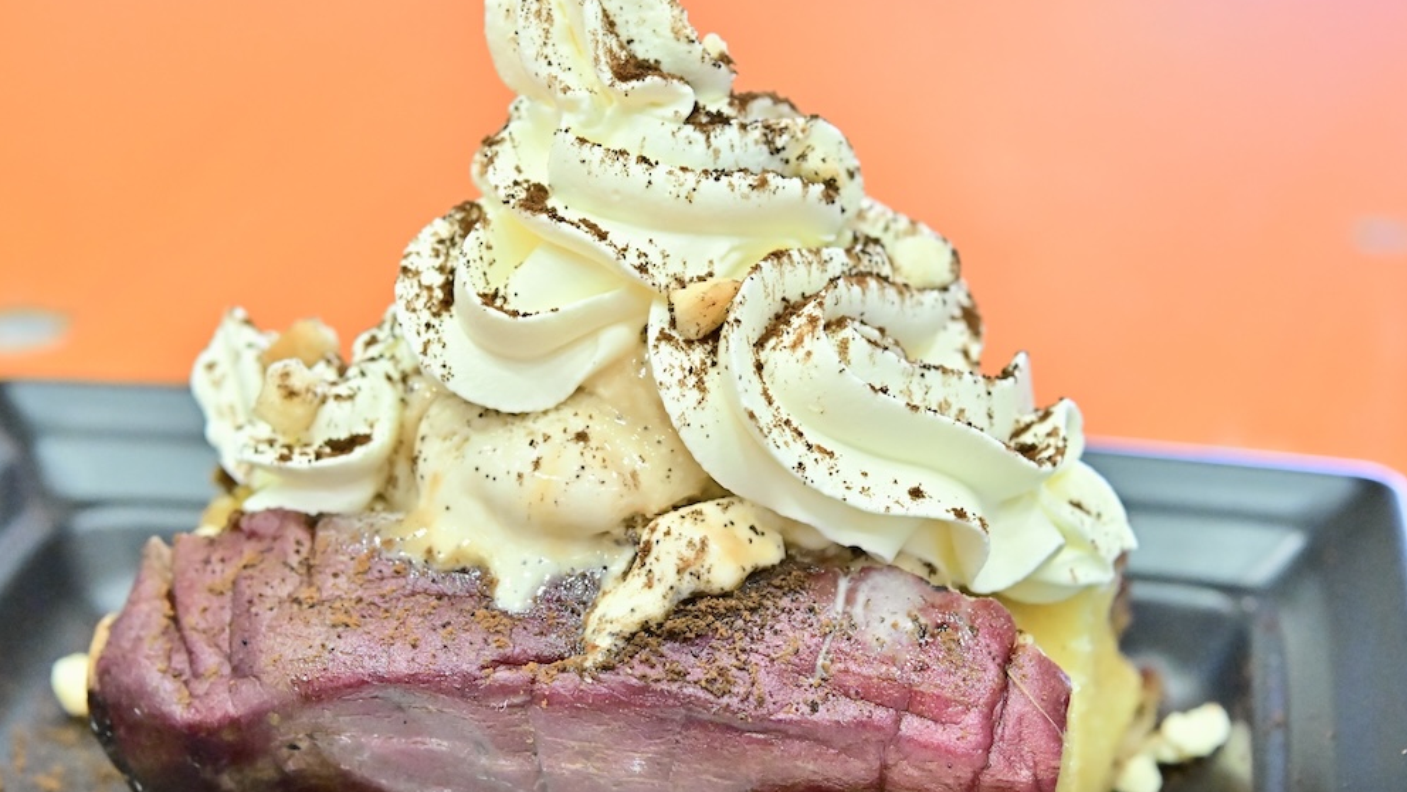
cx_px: 708
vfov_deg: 12.7
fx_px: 3544
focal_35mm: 95
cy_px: 386
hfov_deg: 22.5
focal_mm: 60
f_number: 5.6
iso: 4000
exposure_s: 1/100
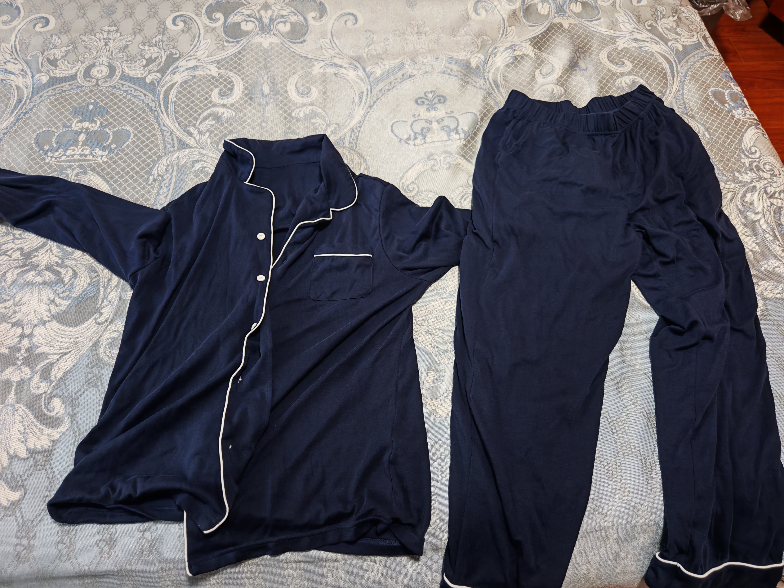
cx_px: 392
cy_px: 294
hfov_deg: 71.6
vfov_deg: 56.8
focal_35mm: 24
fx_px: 544
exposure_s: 1/50
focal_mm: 6.67
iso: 640
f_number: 1.9
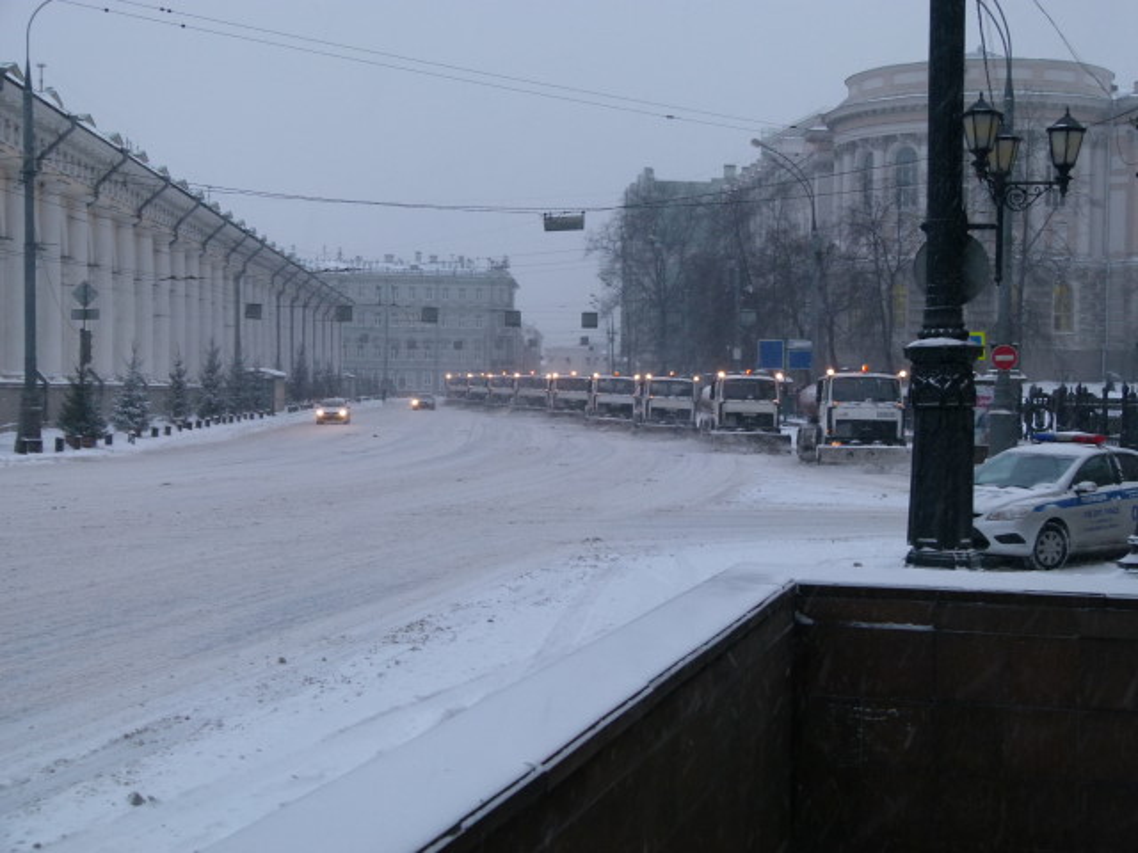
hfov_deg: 32.2
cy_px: 426
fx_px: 1972
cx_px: 569
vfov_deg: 24.4
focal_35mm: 60
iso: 160
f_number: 3.2
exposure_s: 1/60
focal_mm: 10.8
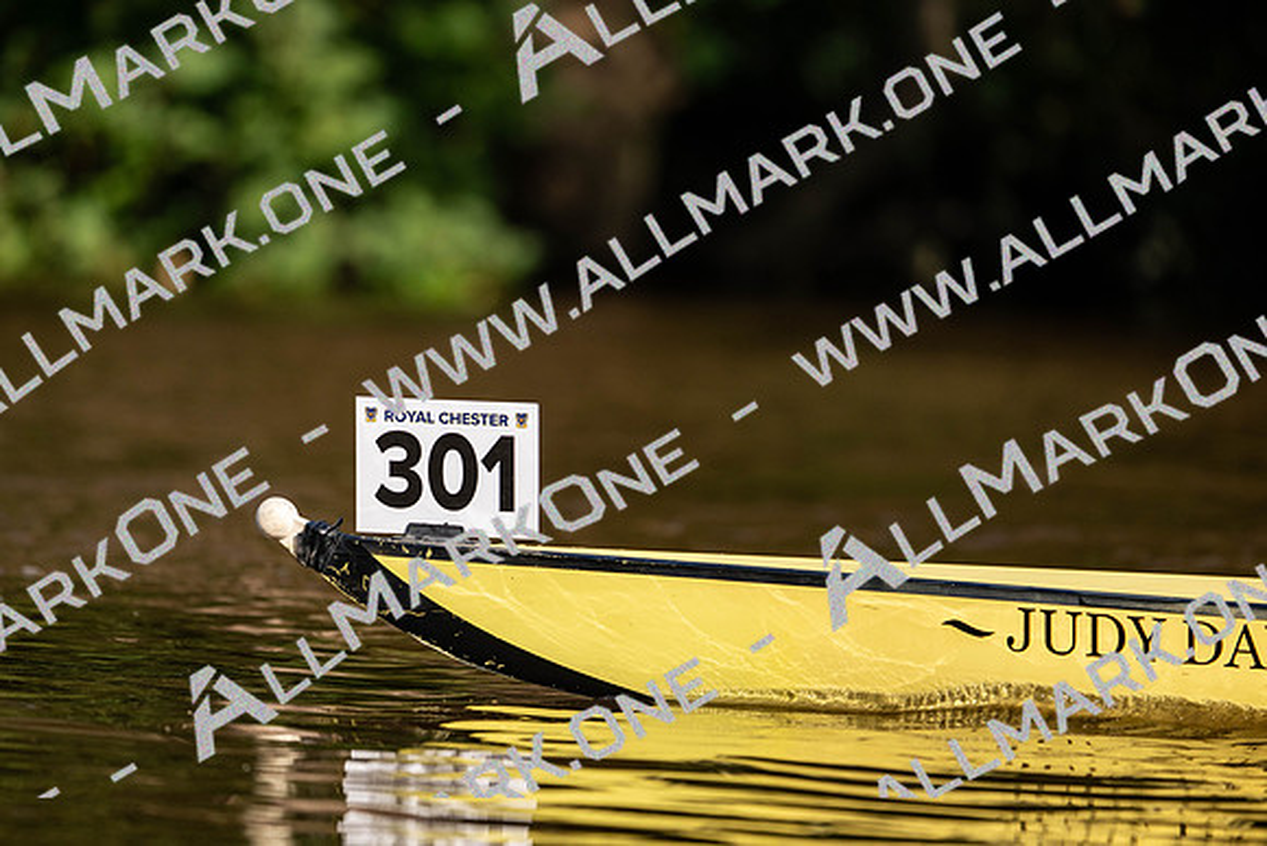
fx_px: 14080
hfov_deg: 5.2
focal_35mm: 400
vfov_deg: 3.4
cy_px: 423
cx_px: 634
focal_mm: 400
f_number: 4.5
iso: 560
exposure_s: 1/3200
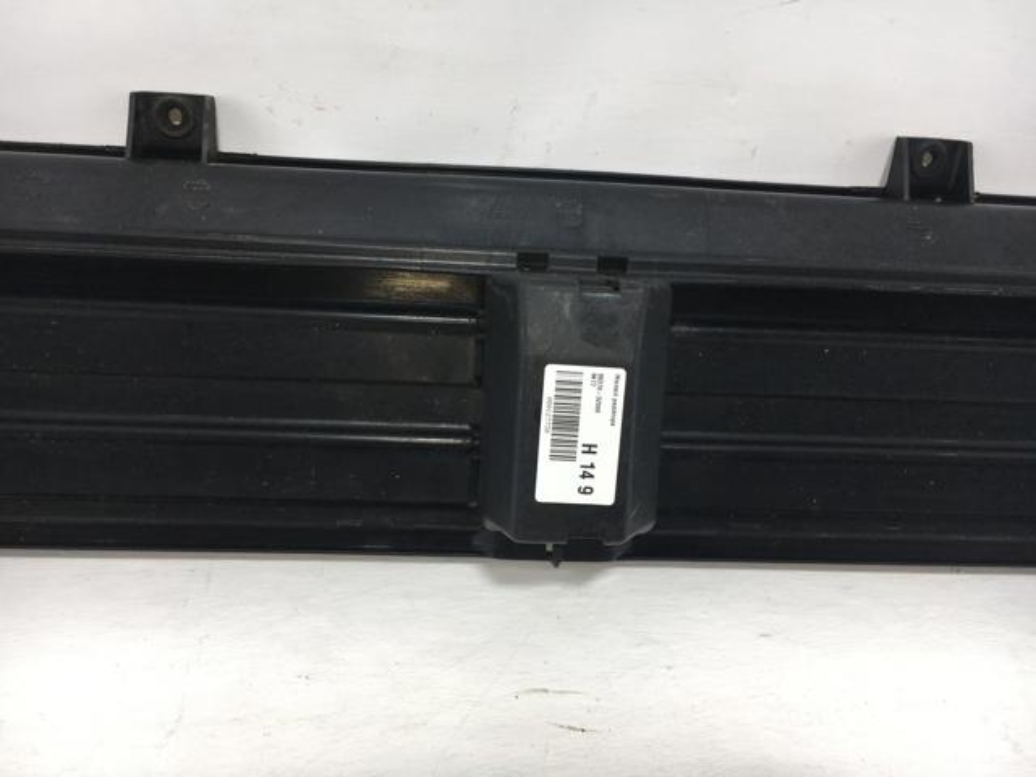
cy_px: 388
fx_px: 868
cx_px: 518
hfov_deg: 61.7
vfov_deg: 48.2
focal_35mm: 29
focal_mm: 4.15
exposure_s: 1/212
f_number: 2.2
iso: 25
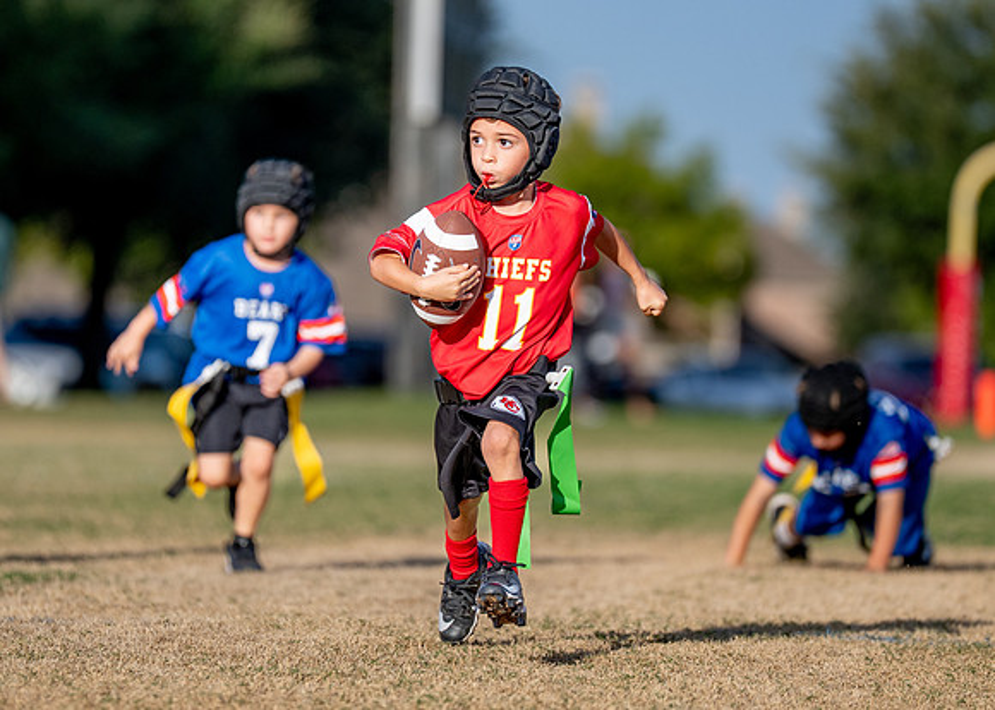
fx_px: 9272
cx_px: 479
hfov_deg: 6.1
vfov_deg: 4.4
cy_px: 346
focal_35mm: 328
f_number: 2.8
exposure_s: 1/5000
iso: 250
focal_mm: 200
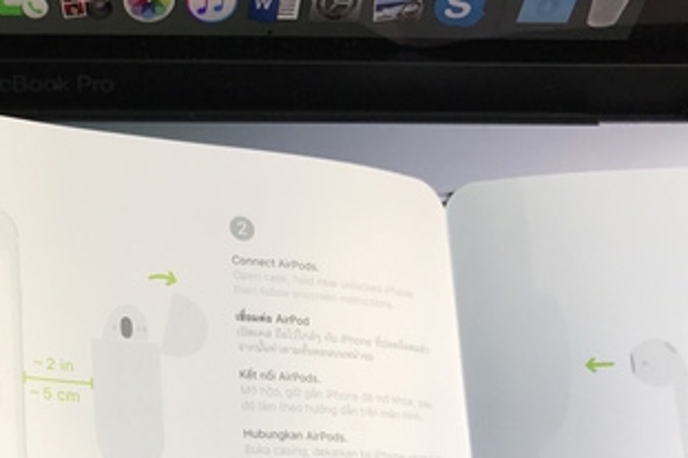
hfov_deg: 32.6
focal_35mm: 60
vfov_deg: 21.5
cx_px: 150
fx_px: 1146
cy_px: 500
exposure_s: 1/115
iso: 20
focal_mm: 3.99
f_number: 1.8
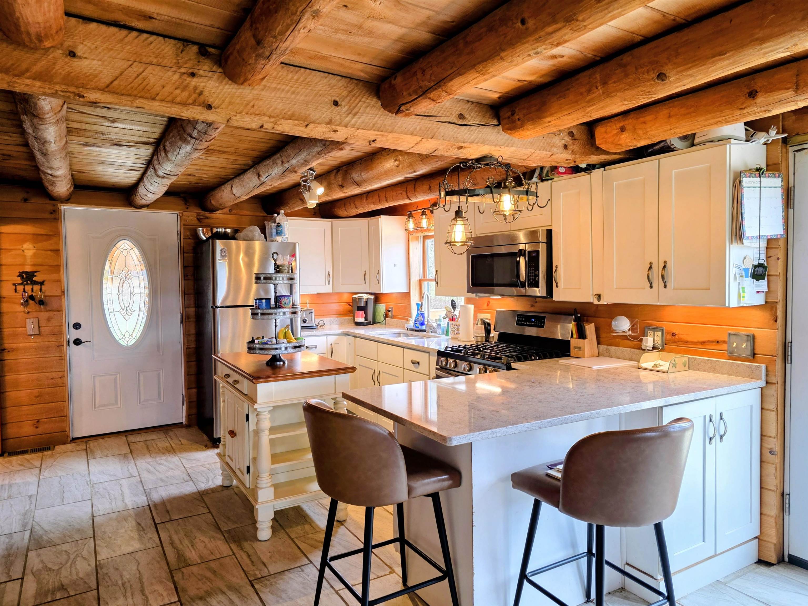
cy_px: 303
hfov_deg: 73.9
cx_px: 404
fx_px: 537
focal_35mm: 23
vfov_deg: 58.9
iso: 100
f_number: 1.7
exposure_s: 1/120
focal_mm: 6.3
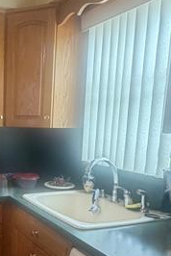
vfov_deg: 45.5
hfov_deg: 29.1
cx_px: -13
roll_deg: -1.2
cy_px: 174
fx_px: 298
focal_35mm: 42
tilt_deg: -10.0
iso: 320
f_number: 2.2
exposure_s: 1/60
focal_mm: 2.22
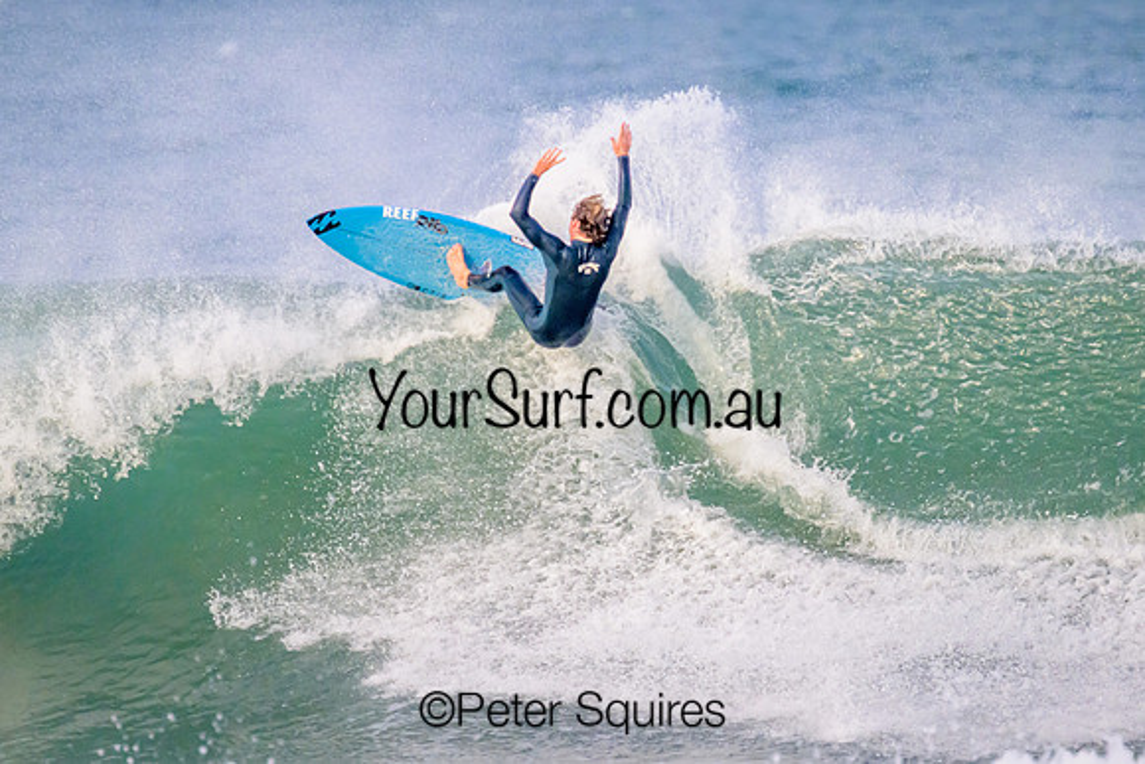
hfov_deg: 2.4
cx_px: 598
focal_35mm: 873
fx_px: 27767
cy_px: 365
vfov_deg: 1.6
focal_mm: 800
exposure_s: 1/2000
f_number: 11
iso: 4500
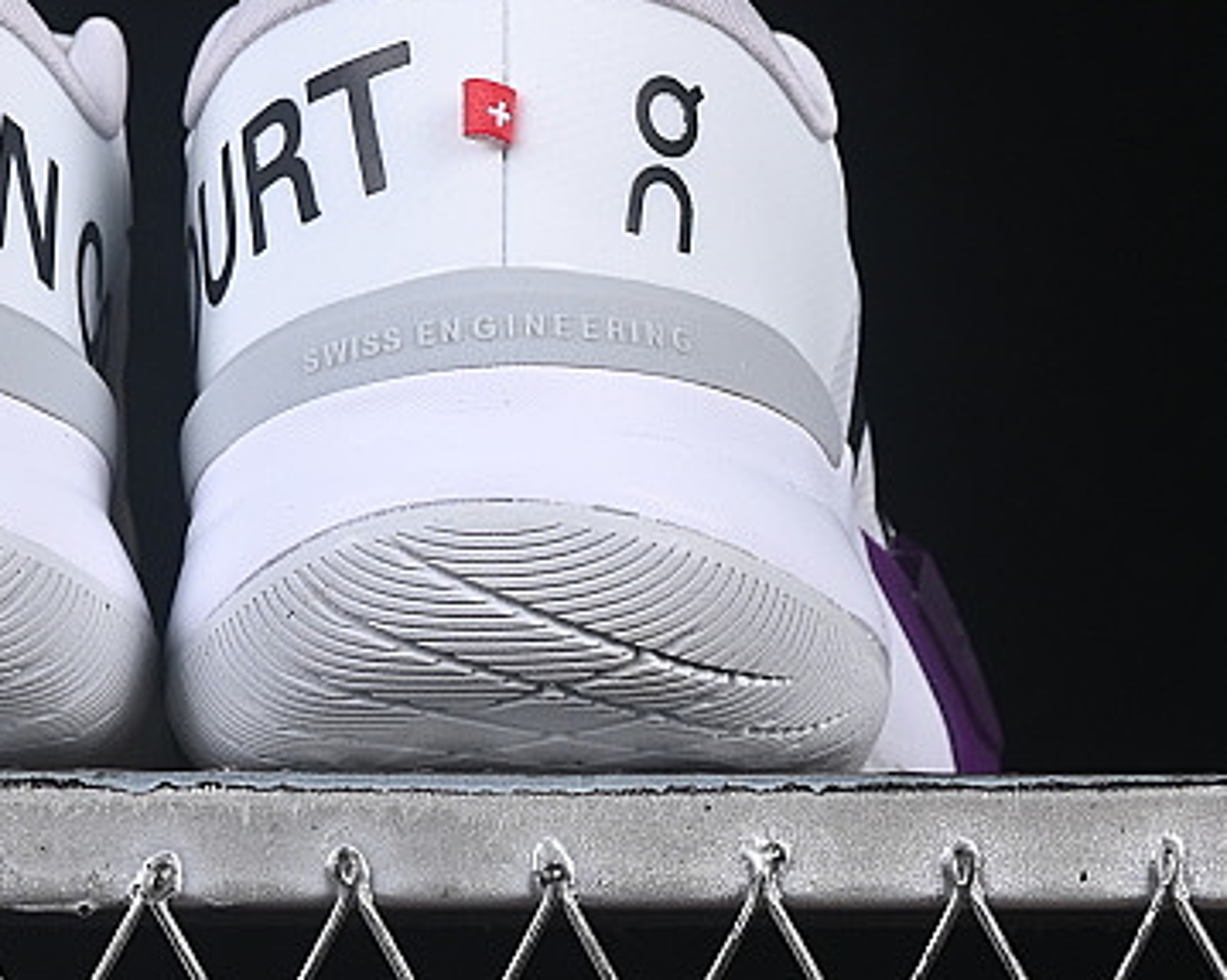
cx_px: 171
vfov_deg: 7.3
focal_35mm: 212
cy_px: 7
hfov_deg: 9.1
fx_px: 7697
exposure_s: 1/80
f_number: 8
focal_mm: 50
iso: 160
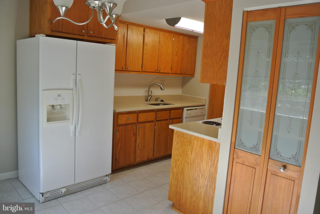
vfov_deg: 46.5
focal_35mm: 28
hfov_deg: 65.4
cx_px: 160
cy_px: 107
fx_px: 249
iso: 200
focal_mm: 10.7
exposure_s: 1/80
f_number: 3.5
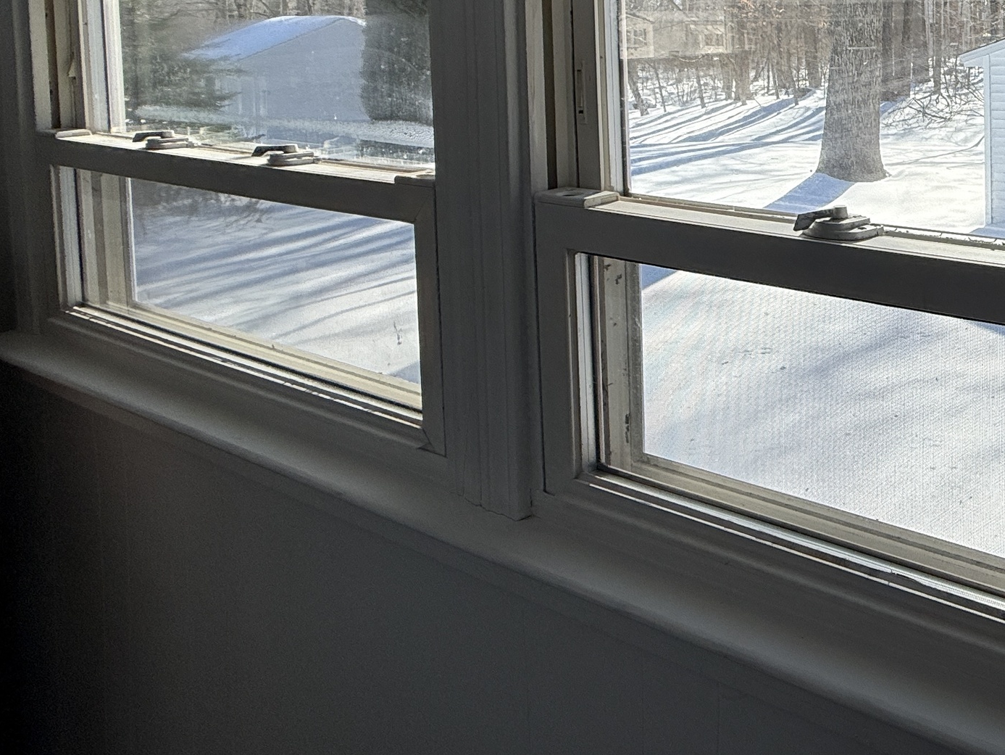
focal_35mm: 31
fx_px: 900
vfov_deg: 41.4
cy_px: 58
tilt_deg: -1.5
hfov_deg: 44.3
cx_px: 1110
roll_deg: -0.1
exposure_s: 1/1050
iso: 50
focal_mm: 2.22
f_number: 2.2
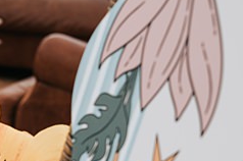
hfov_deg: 11.0
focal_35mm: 182
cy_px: 272
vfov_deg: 7.4
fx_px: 1226
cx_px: -96
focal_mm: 43.2
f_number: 6.3
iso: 250
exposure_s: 1/250
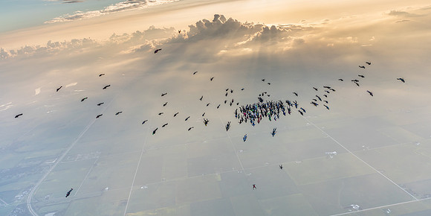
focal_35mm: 34
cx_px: 232
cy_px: 161
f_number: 3.2
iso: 500
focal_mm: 28
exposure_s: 1/1600
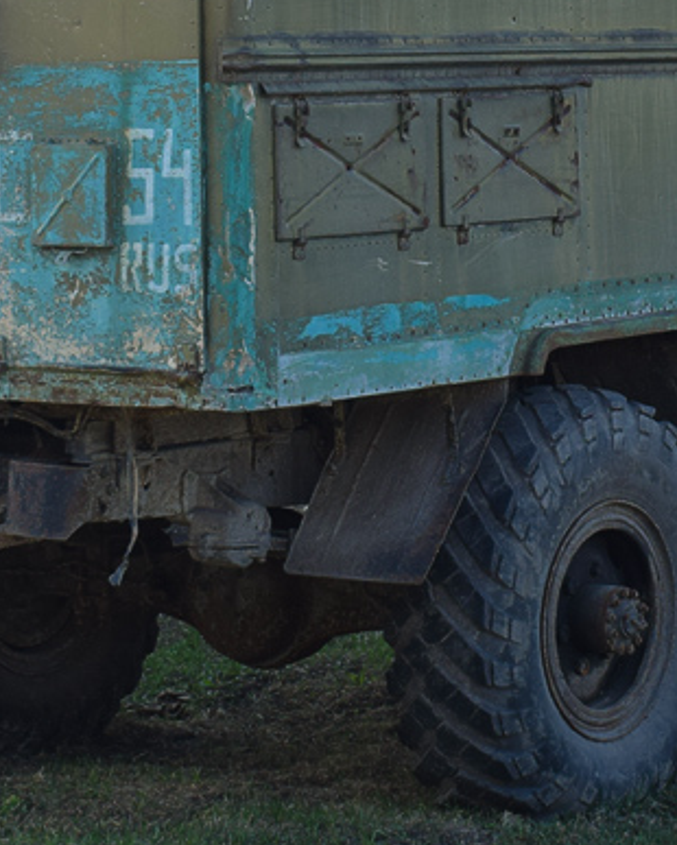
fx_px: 3165
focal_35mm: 126
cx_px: 520
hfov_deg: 12.2
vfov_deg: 15.0
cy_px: 37
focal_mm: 29
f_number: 5.6
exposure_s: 1/250
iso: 200
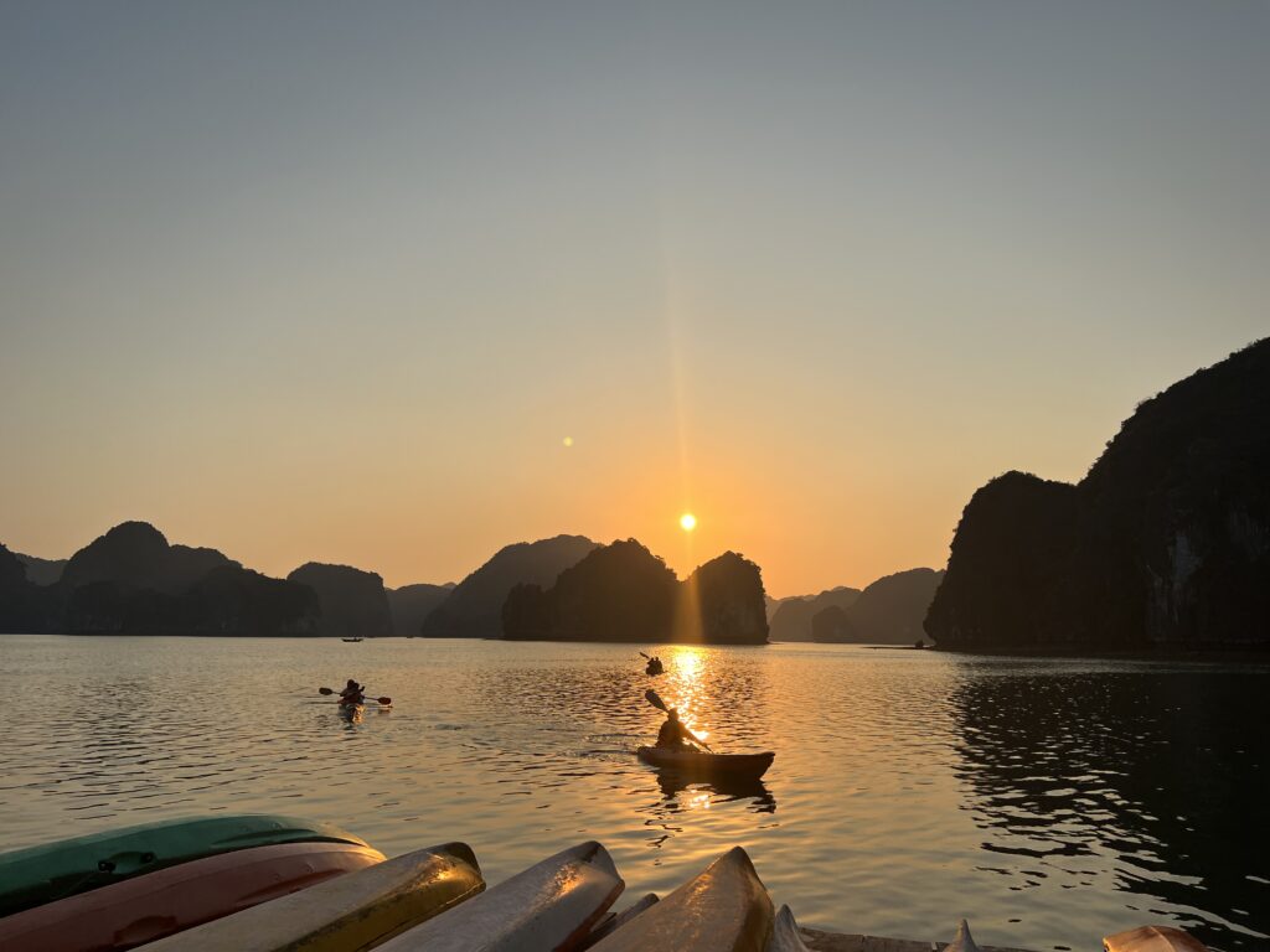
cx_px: 635
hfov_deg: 67.3
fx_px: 954
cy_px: 476
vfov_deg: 53.1
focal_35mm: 26
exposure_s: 1/8000
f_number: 1.5
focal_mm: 5.7
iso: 50
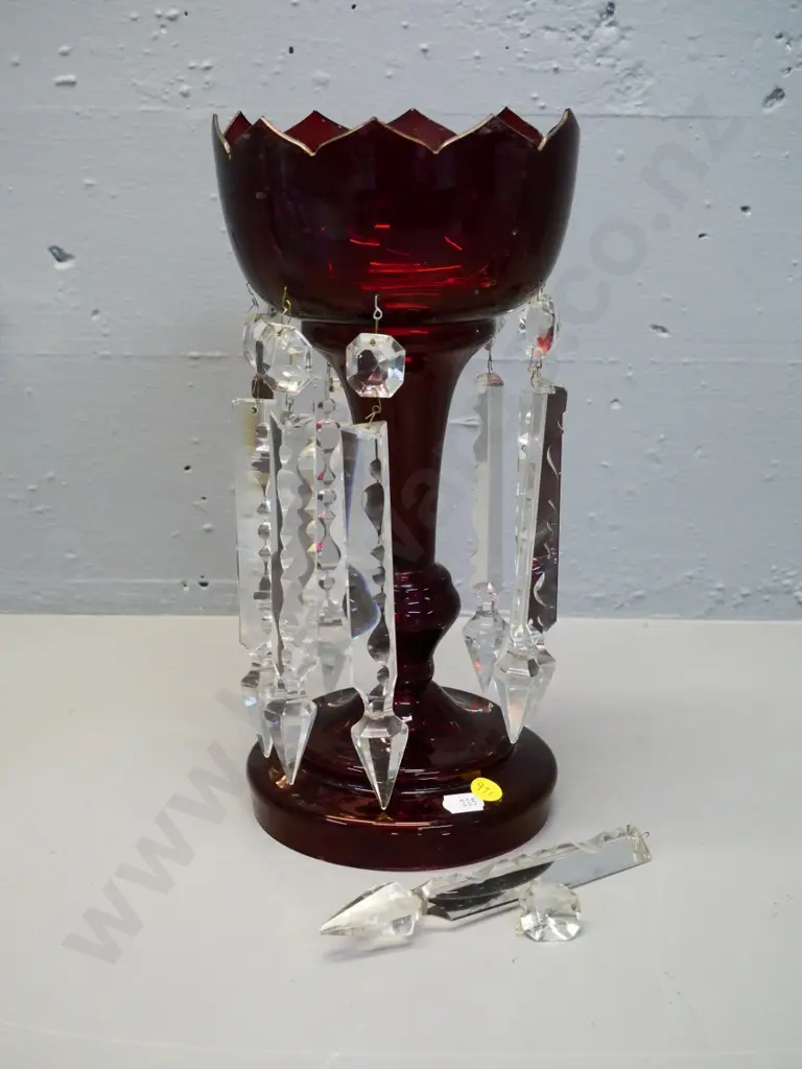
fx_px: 1545
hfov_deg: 29.1
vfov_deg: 38.2
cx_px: 401
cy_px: 534
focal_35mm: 50
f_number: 5.6
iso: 3200
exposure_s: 1/125
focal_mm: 25
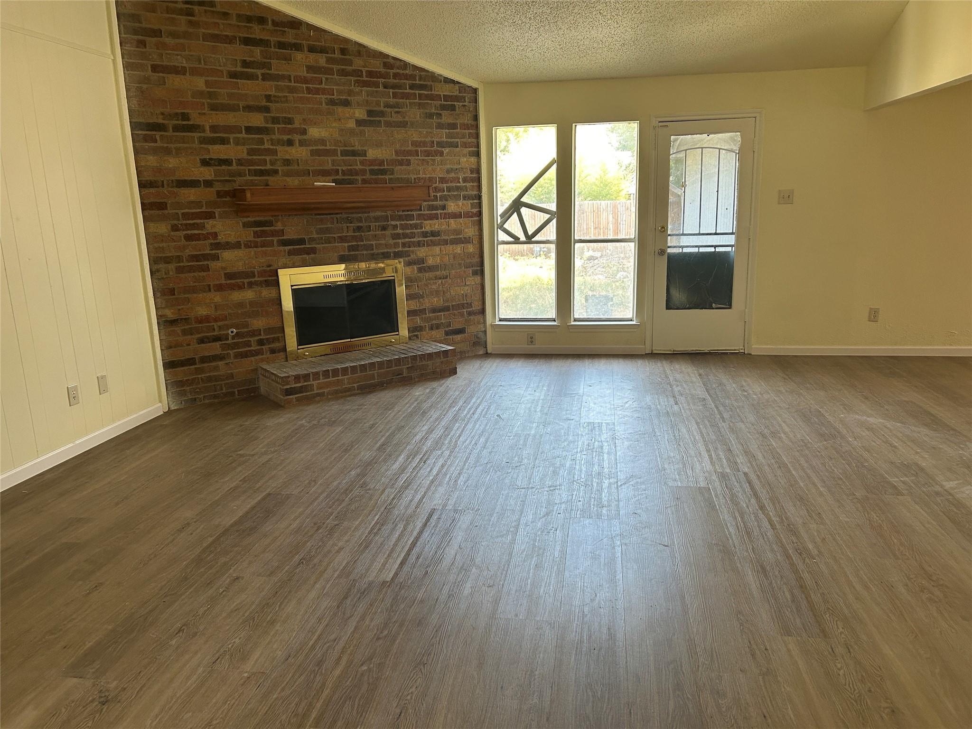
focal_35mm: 26
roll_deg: +1.8
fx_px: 730
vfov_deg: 53.1
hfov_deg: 67.3
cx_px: 486
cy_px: 364
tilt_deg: -12.9
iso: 125
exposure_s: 1/121
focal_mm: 5.7
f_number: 1.5
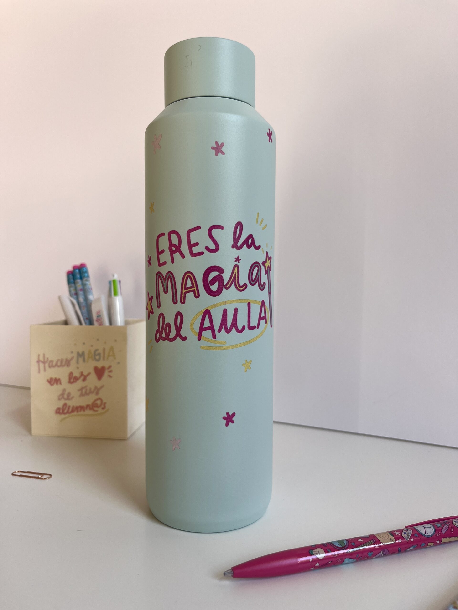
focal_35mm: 26
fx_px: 459
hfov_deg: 53.1
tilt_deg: -3.9
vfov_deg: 67.3
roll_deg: +0.5
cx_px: 229
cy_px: 305
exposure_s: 1/288
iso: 40
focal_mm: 5.1
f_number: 1.6
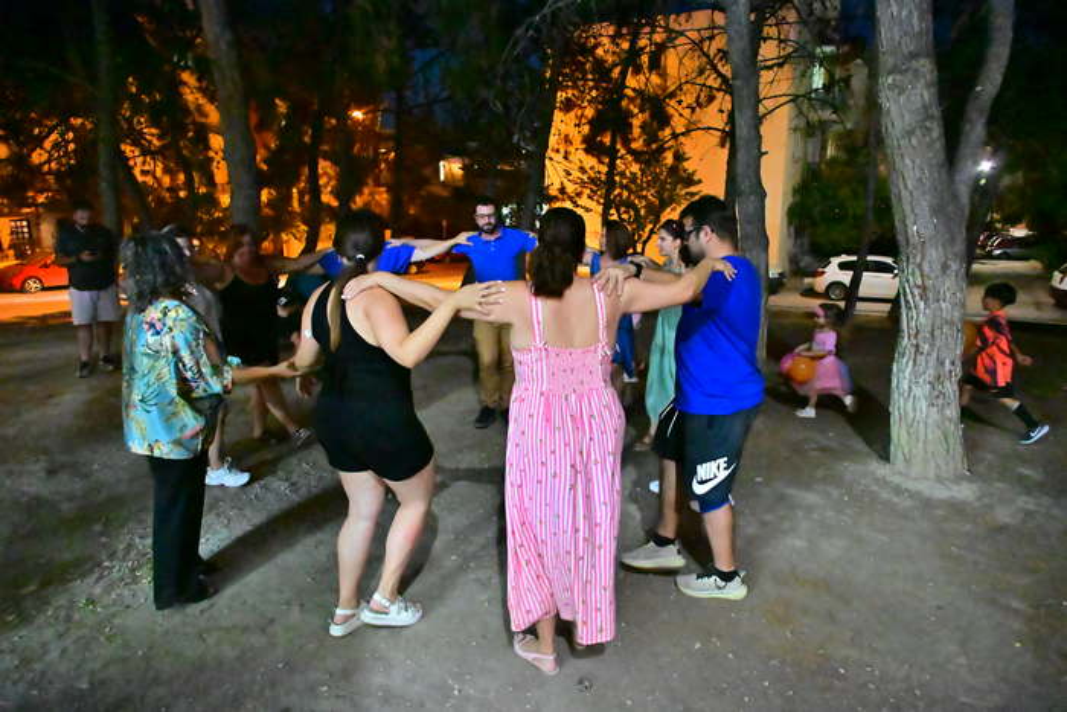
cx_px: 534
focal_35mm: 24
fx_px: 711
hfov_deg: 73.7
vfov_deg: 53.2
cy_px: 356
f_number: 2.8
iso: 16000
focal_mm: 16
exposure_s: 1/125
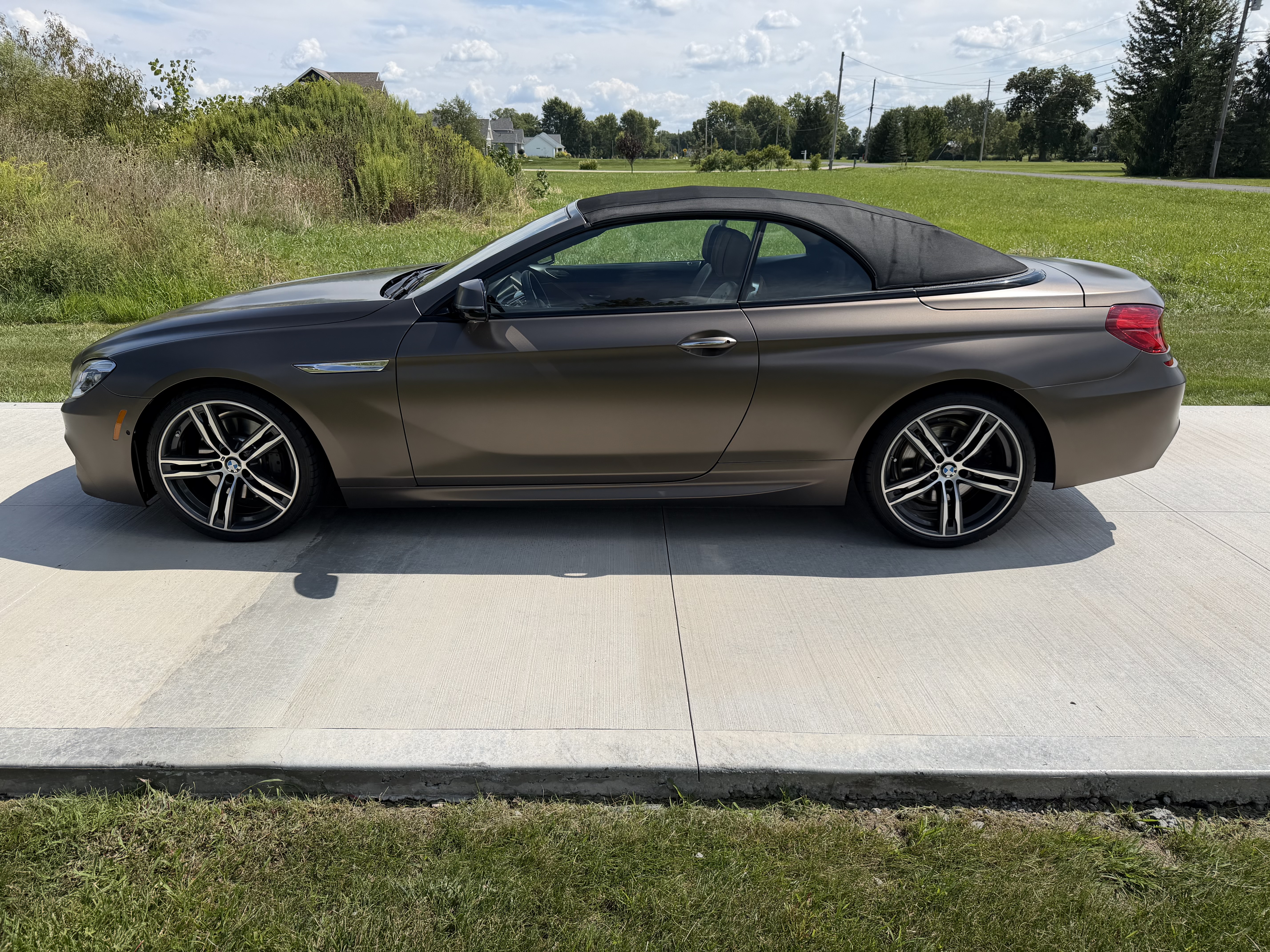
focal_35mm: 24
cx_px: 635
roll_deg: +0.9
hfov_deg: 71.6
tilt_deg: -19.3
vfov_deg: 56.8
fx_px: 881
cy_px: 476
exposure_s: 1/6711
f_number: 1.78
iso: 80
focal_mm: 6.76
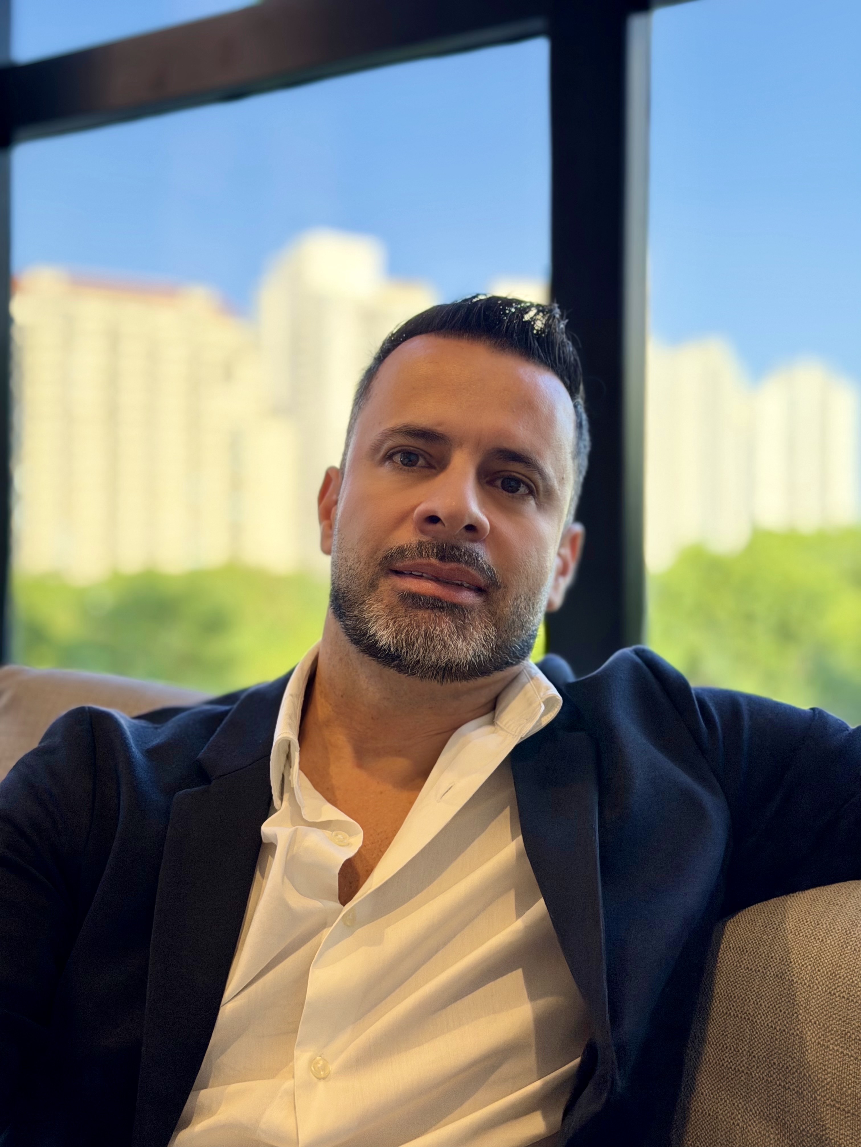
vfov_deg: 39.7
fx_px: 1592
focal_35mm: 48
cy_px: 574
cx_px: 430
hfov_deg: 30.3
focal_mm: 6.76
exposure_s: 1/204
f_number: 1.78
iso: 125
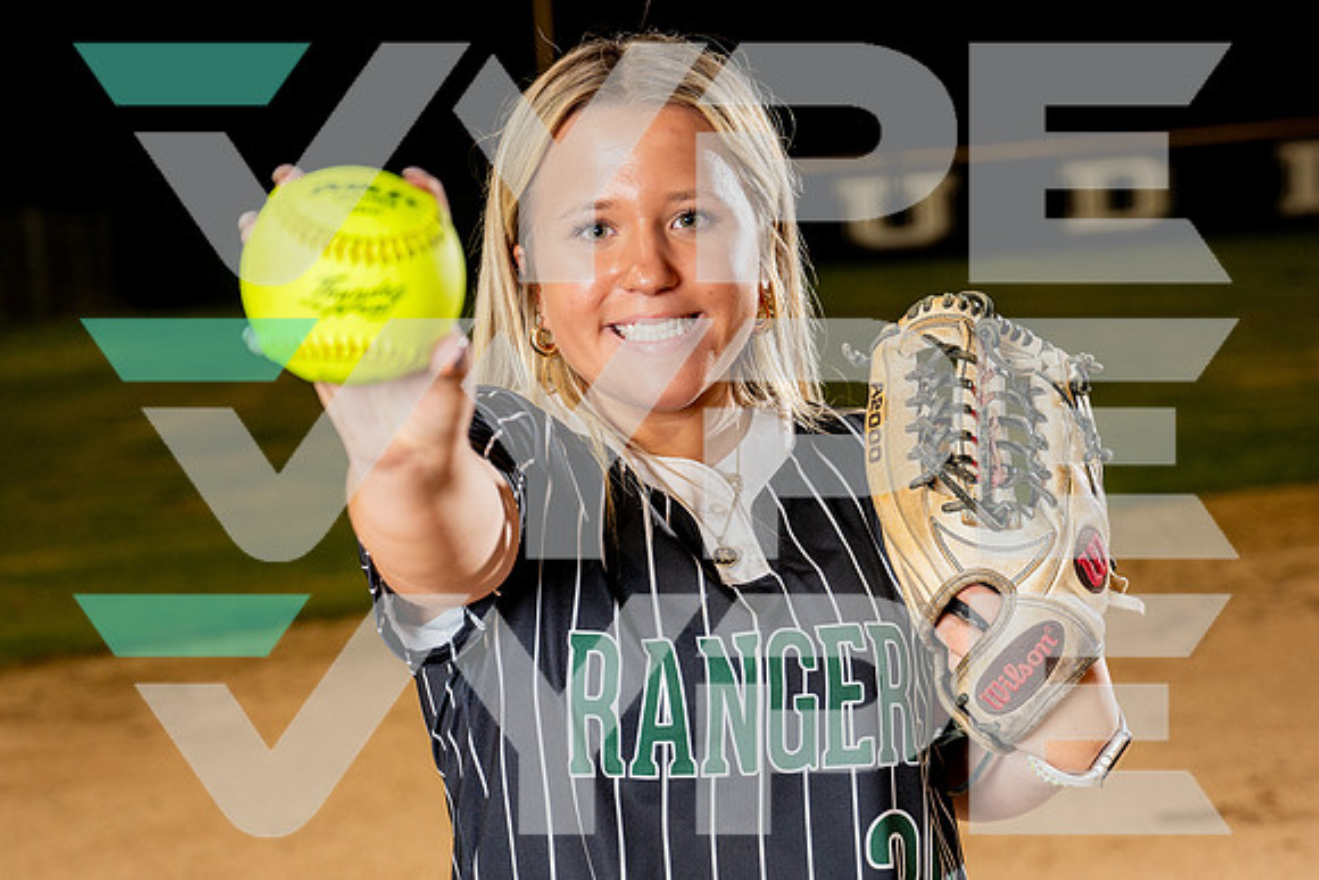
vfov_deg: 19.4
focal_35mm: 70
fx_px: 2577
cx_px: 660
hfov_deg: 28.7
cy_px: 440
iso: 500
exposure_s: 1/250
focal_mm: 63
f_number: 4
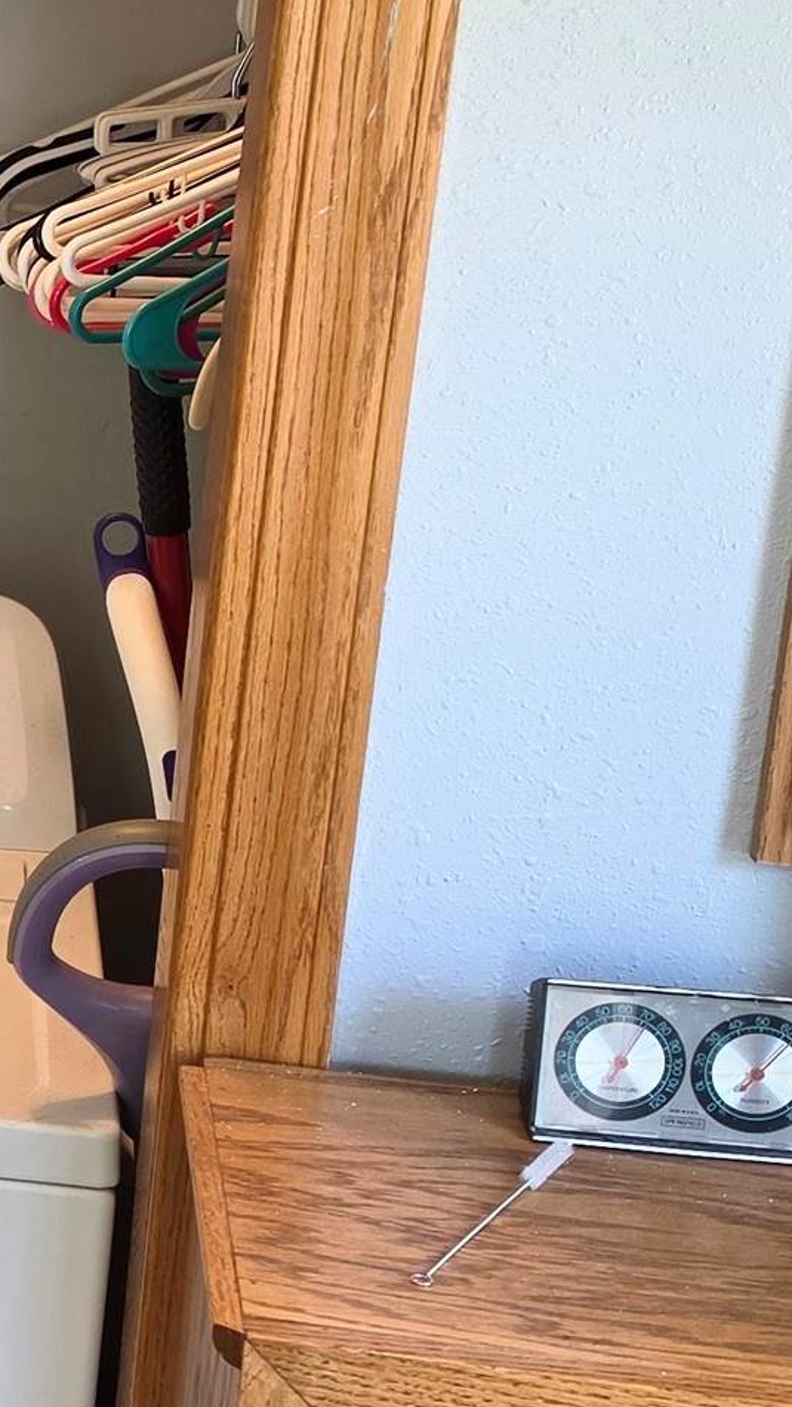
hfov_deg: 12.3
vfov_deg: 26.2
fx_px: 3021
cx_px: -1013
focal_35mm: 81
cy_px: 705
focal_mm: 6.5
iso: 125
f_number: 1.4
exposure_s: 1/120
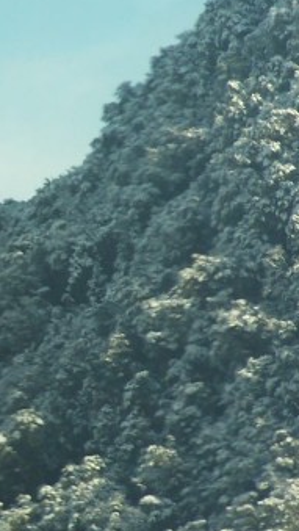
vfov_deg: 3.5
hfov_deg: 2.0
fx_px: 8615
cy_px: 258
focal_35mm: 612
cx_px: -127
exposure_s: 1/180
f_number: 3.2
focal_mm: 39.5
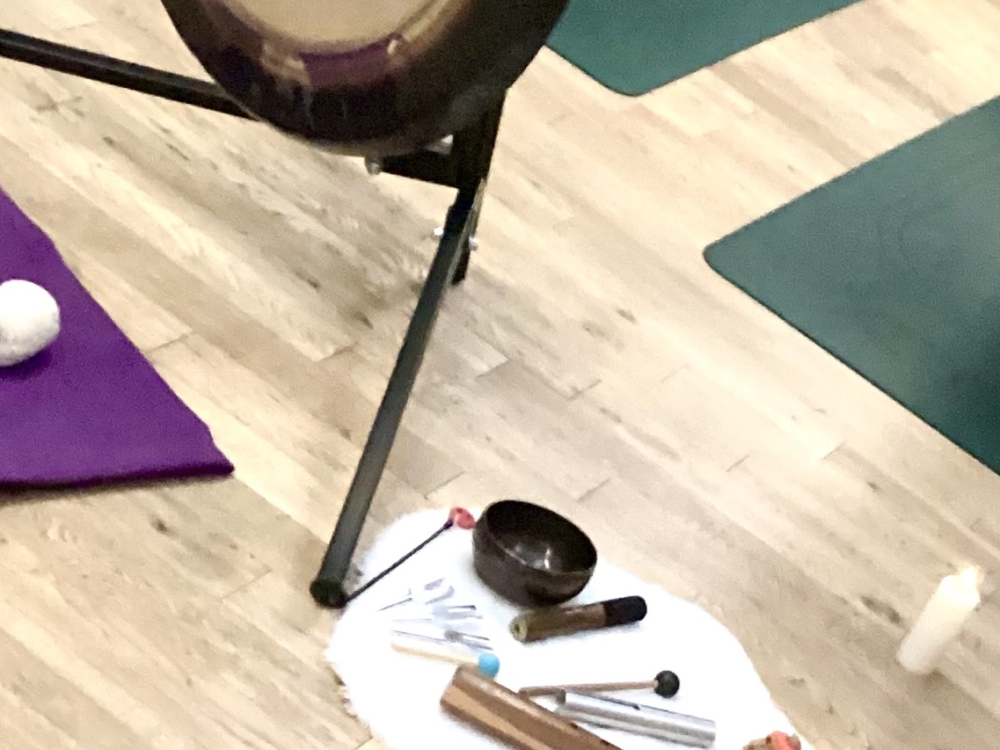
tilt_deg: -23.9
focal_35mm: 89
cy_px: 401
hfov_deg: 21.4
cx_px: 941
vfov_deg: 16.6
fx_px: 2571
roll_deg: -33.9
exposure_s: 1/17
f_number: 2.4
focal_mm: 3.3
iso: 640
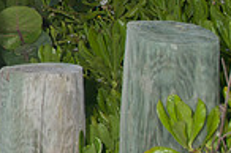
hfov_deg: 10.4
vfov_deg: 7.3
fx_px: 1186
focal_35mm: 185
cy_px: -70
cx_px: -196
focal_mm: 31
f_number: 7.1
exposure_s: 1/250
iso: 100
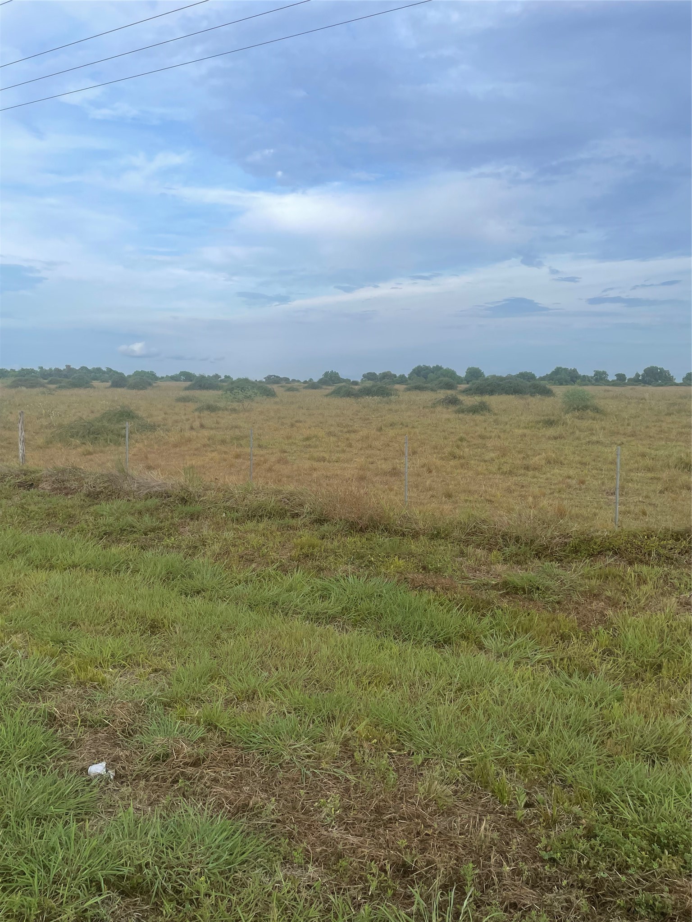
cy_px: 461
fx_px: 693
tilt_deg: -4.7
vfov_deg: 67.3
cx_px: 346
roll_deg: +0.9
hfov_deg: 53.1
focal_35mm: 26
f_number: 1.6
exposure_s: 1/1401
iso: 32
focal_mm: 4.2
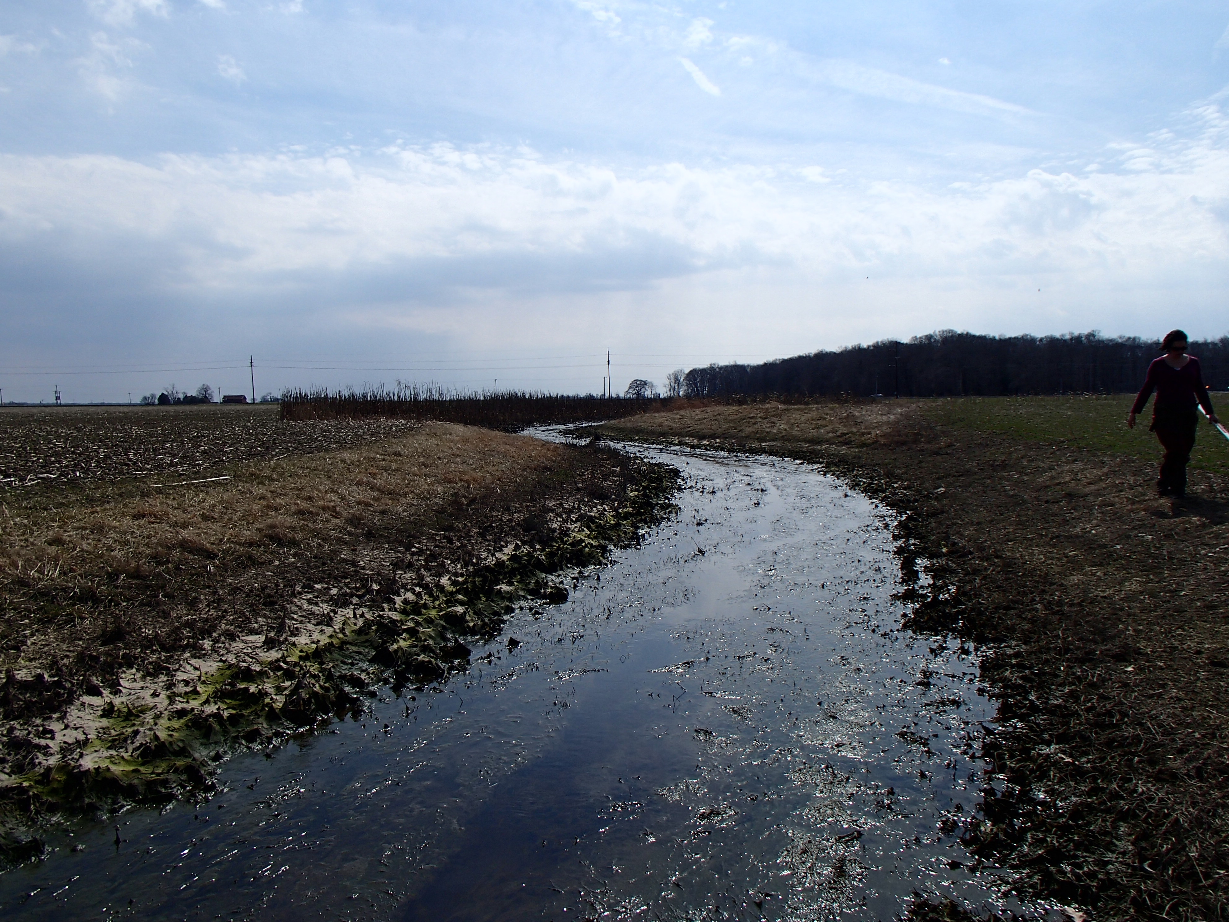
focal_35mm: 28
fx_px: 994
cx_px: 614
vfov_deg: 49.7
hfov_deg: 63.4
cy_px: 461
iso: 100
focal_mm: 5
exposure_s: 1/320
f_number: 11
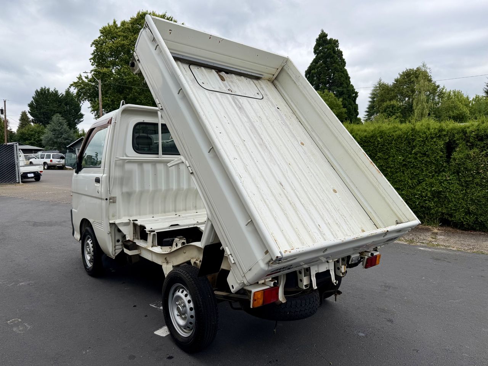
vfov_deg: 56.8
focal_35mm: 24
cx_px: 244
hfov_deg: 71.6
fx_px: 338
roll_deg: +1.6
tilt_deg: -5.2
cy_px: 183
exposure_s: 1/1949
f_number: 1.78
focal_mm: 6.76
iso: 80
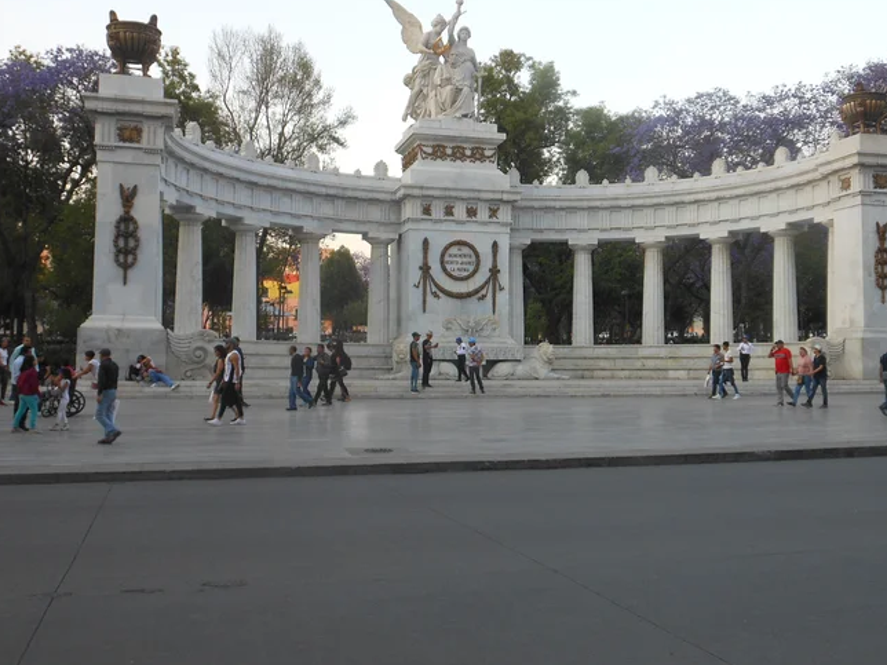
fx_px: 1051
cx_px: 489
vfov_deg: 35.0
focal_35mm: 41
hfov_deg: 45.7
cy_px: 271
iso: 80
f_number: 3.5
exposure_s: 1/80
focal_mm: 6
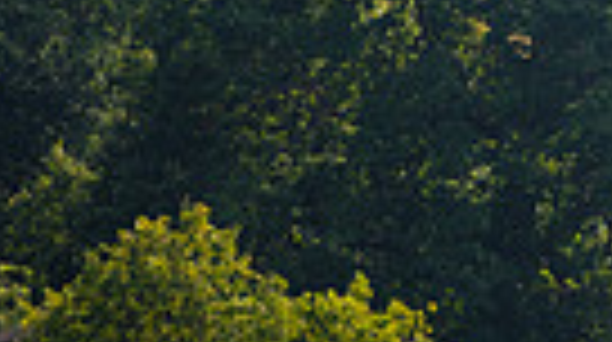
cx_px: 1206
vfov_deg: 0.9
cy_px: -394
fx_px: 21727
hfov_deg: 1.6
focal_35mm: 1341
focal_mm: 300
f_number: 4
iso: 125
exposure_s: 1/1000
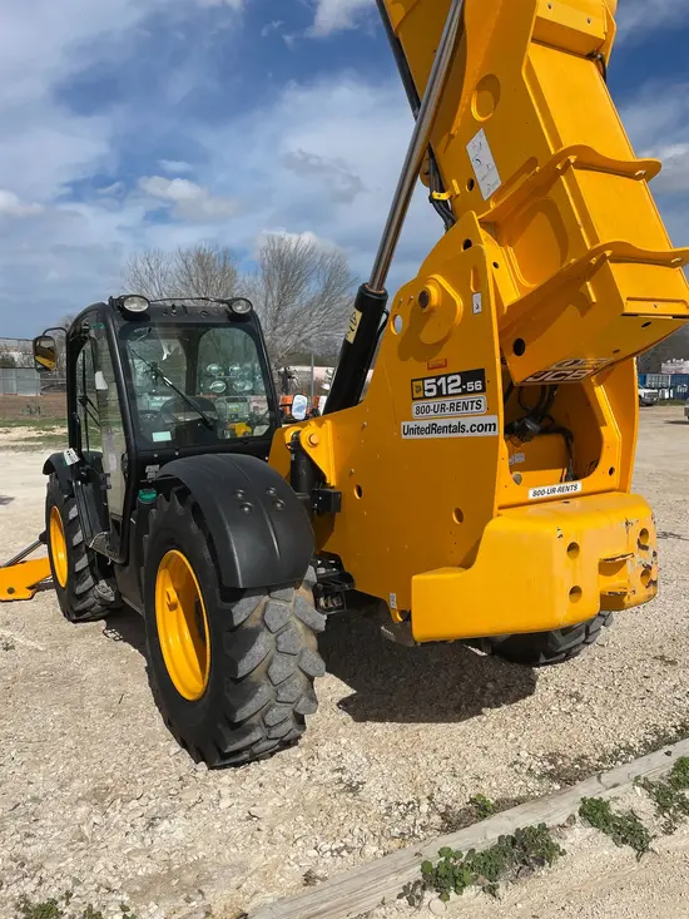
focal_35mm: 26
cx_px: 344
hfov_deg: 53.1
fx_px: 690
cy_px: 460
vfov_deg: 67.3
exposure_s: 1/6897
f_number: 1.6
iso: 32
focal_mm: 4.2
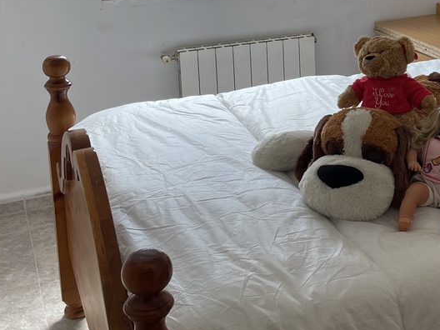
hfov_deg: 29.3
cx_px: 407
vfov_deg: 22.7
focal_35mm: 63
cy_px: 28
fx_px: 801
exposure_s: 1/121
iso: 40
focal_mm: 4.2
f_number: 1.6
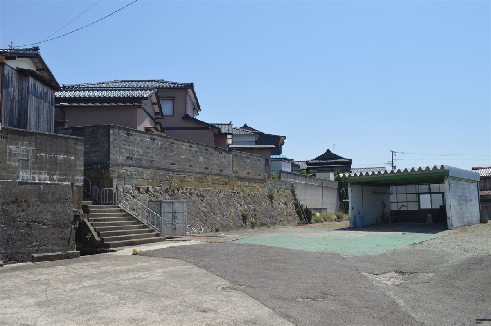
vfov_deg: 47.9
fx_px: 368
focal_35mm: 27
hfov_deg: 67.4
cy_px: 163
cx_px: 246
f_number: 10
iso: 400
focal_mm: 18
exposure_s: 1/400
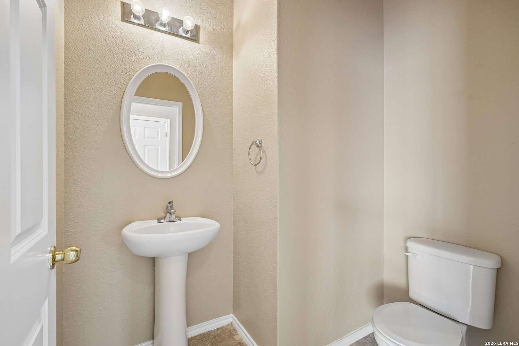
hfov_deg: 95.0
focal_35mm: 16
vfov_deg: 72.1
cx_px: 260
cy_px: 173
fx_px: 238
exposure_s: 1/8
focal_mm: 16.5
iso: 400
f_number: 8
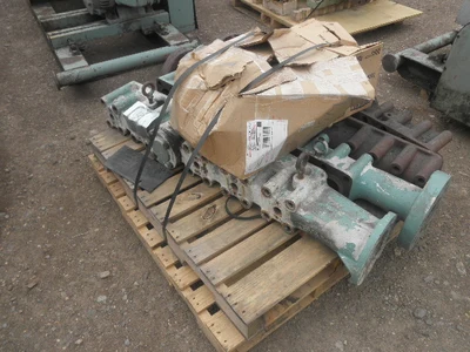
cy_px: 176
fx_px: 380
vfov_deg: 49.7
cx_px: 235
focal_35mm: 28
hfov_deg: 63.4
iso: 64
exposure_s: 1/160
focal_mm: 5
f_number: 3
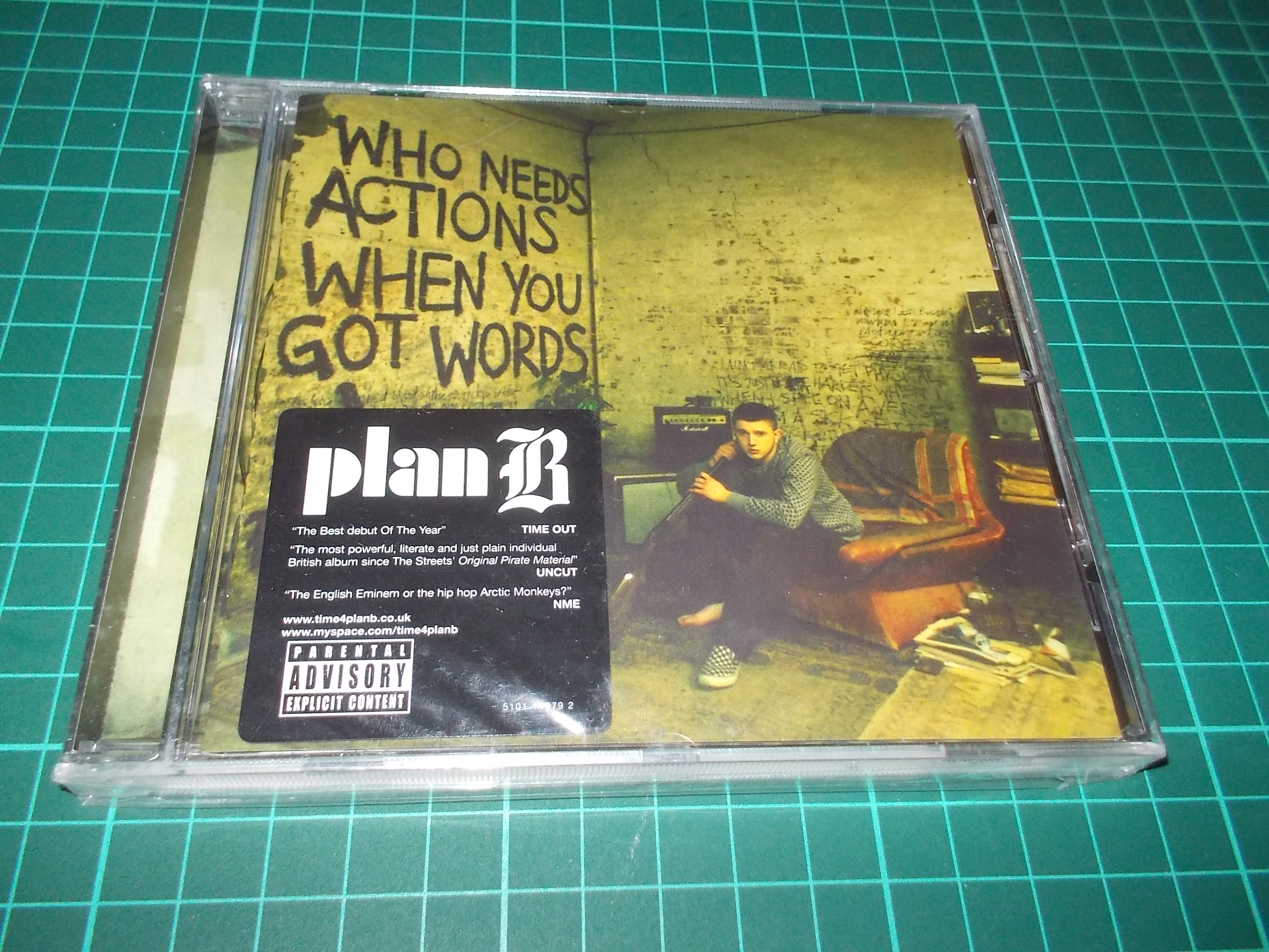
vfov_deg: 48.2
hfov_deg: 61.7
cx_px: 634
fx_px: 1063
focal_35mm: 29
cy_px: 476
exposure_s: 1/30
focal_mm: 4.1
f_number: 3.3
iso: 200
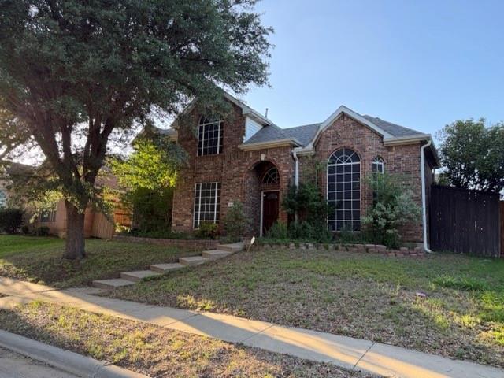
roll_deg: -2.3
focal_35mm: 24
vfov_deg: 56.8
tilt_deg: +8.0
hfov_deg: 71.6
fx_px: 349
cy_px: 189
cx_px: 252
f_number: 1.78
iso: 100
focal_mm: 6.76
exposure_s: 1/393
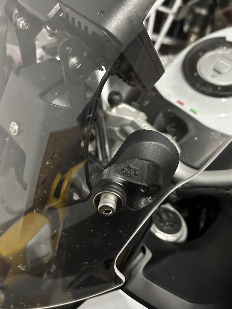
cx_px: 132
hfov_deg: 45.3
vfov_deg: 58.0
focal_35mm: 31
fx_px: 277
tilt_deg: -47.8
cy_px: 127
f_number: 1.5
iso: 640
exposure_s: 1/40
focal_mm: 5.7
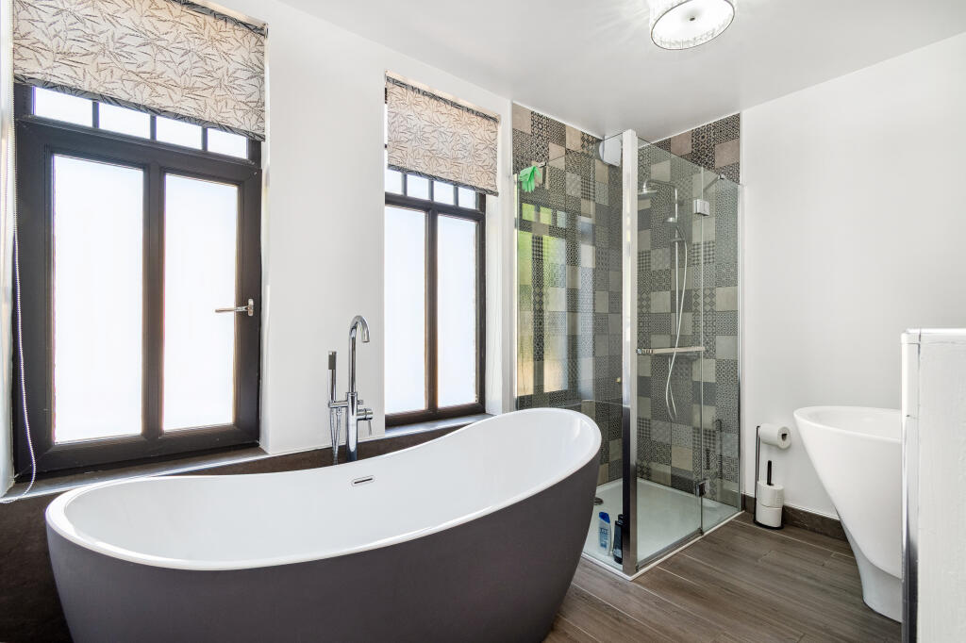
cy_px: 322
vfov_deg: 77.3
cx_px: 483
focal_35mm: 15
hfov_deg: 100.4
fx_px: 402
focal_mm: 10
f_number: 9
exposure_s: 1/13
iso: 320
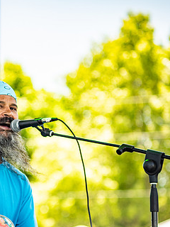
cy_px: 128
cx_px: 3
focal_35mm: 235
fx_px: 1539
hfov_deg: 6.3
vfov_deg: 8.4
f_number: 4
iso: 125
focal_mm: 135
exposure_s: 1/160
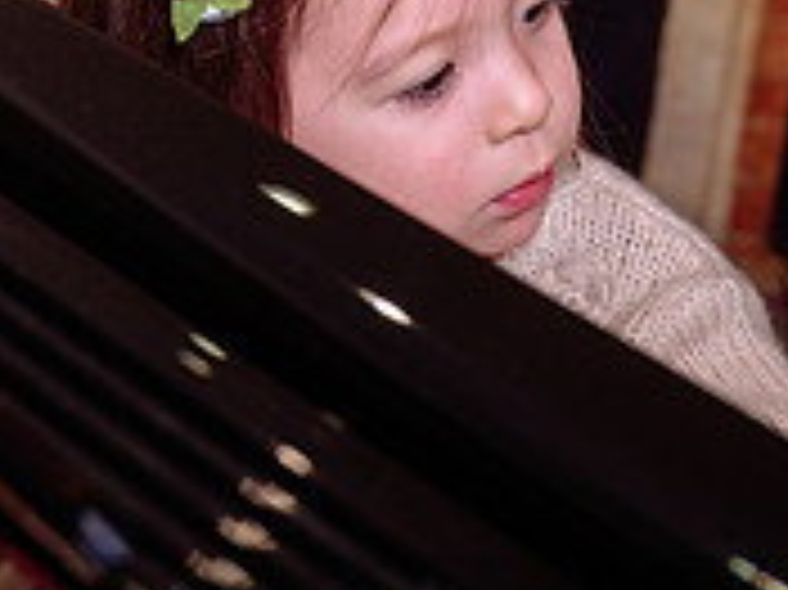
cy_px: 88
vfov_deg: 12.5
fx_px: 2684
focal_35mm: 118
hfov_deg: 16.5
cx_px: 77
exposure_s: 1/60
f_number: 4
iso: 500
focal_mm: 37
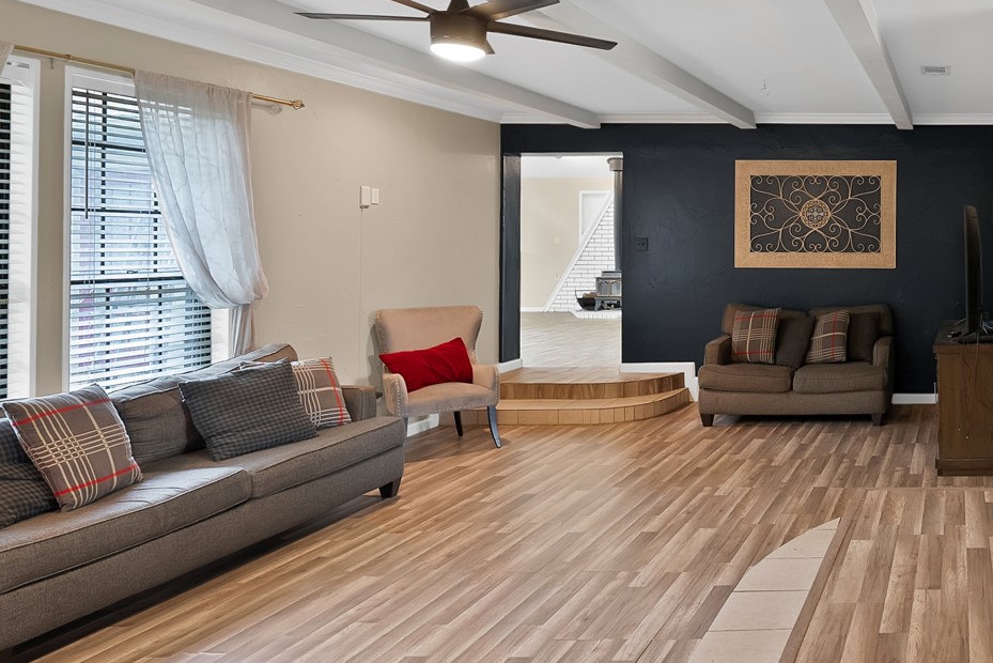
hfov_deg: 53.3
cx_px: 966
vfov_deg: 46.0
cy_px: 244
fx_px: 773
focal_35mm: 28
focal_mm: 13
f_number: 8
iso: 640
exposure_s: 1/1.25
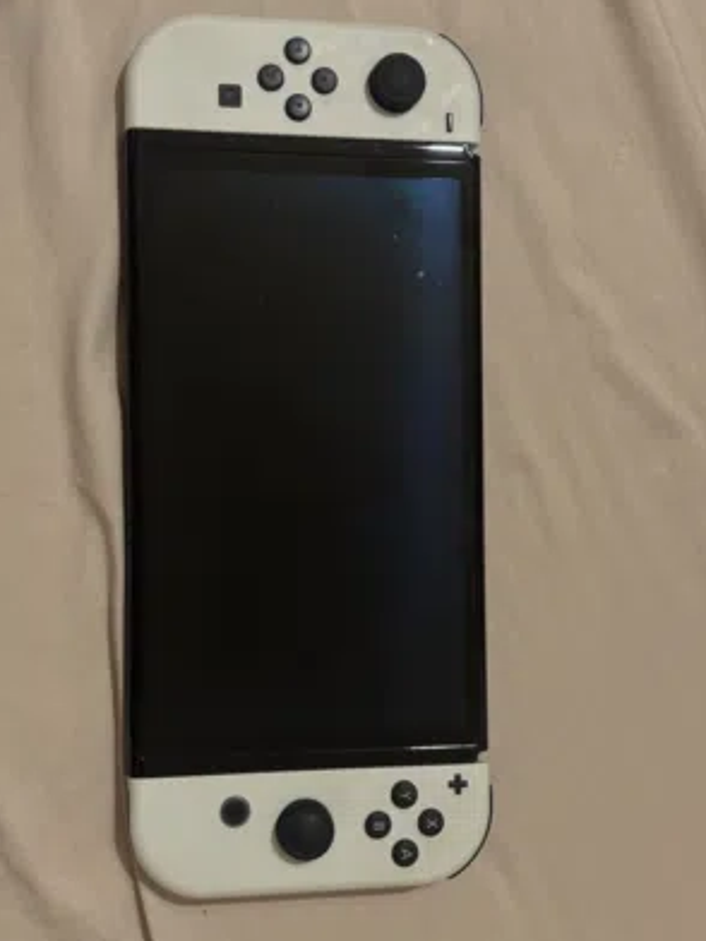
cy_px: 478
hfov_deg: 27.5
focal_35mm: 53
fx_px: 1441
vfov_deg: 36.2
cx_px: 351
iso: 250
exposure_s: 1/25
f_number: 1.6
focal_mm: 5.96
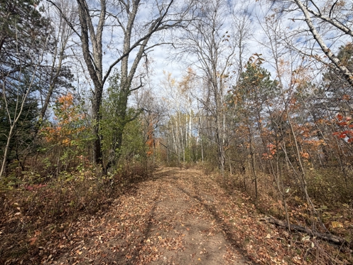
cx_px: 179
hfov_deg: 98.2
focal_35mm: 15
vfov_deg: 81.7
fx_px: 153
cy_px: 126
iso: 32
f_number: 2.2
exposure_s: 1/770
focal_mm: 2.22
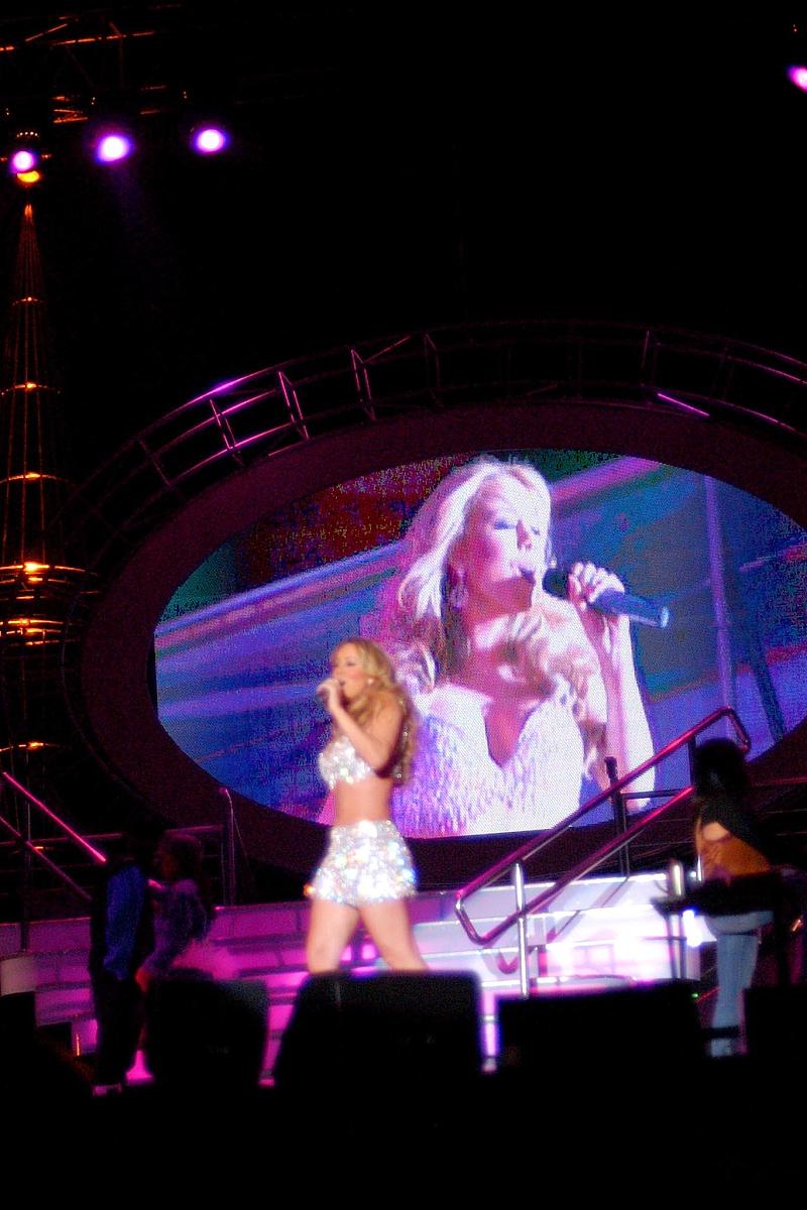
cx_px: 404
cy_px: 605
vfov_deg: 27.0
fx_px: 2522
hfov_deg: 18.2
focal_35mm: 75
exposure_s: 1/1600
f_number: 1.4
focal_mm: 50
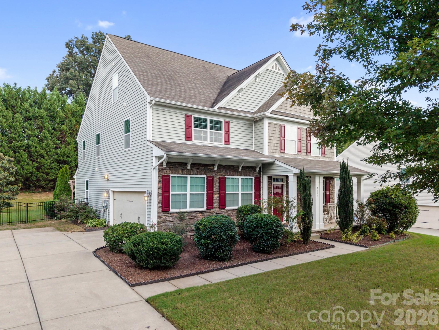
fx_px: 317
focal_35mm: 25
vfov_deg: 54.9
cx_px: 213
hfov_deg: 69.4
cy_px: 161
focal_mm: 8.67
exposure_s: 1/120
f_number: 1.8
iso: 1040
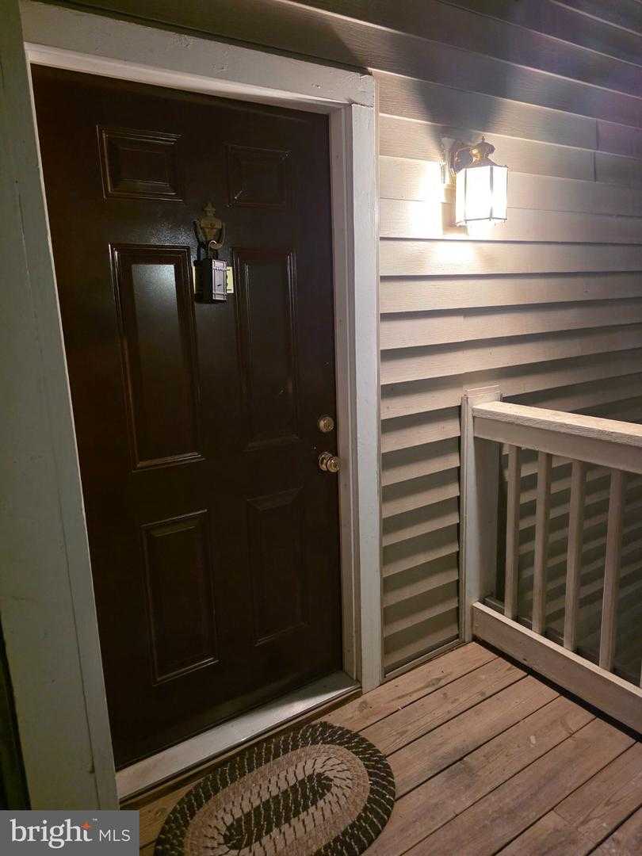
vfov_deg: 73.9
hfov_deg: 58.9
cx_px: 321
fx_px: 569
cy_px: 428
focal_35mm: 23
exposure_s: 1/120
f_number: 1.7
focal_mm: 6.3
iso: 1600
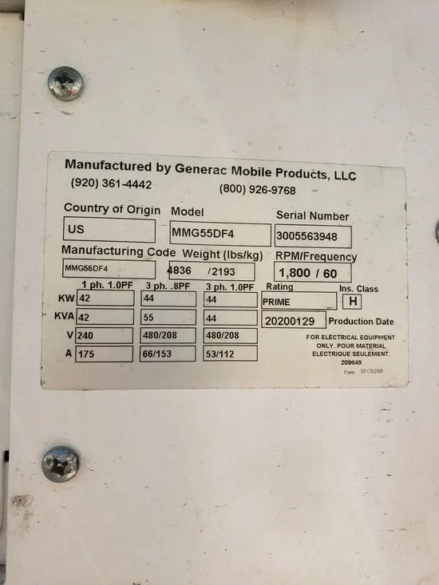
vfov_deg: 67.3
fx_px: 440
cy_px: 292
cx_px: 220
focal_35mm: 26
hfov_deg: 53.1
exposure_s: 1/675
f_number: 2.4
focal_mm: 4.3
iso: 50
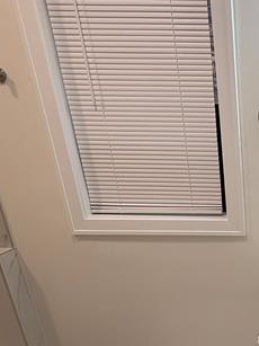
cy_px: 256
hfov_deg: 34.1
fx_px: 349
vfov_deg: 50.6
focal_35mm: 35
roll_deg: +1.0
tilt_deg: -21.4
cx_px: 297
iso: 80
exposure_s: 1/120
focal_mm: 2.22
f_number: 2.2
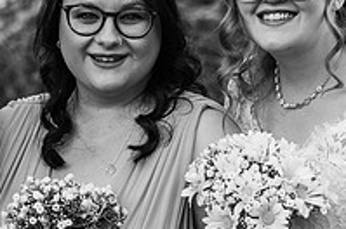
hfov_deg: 10.1
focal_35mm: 204
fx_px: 1957
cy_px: 161
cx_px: 169
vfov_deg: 6.7
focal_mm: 70
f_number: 4
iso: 100
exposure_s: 1/200
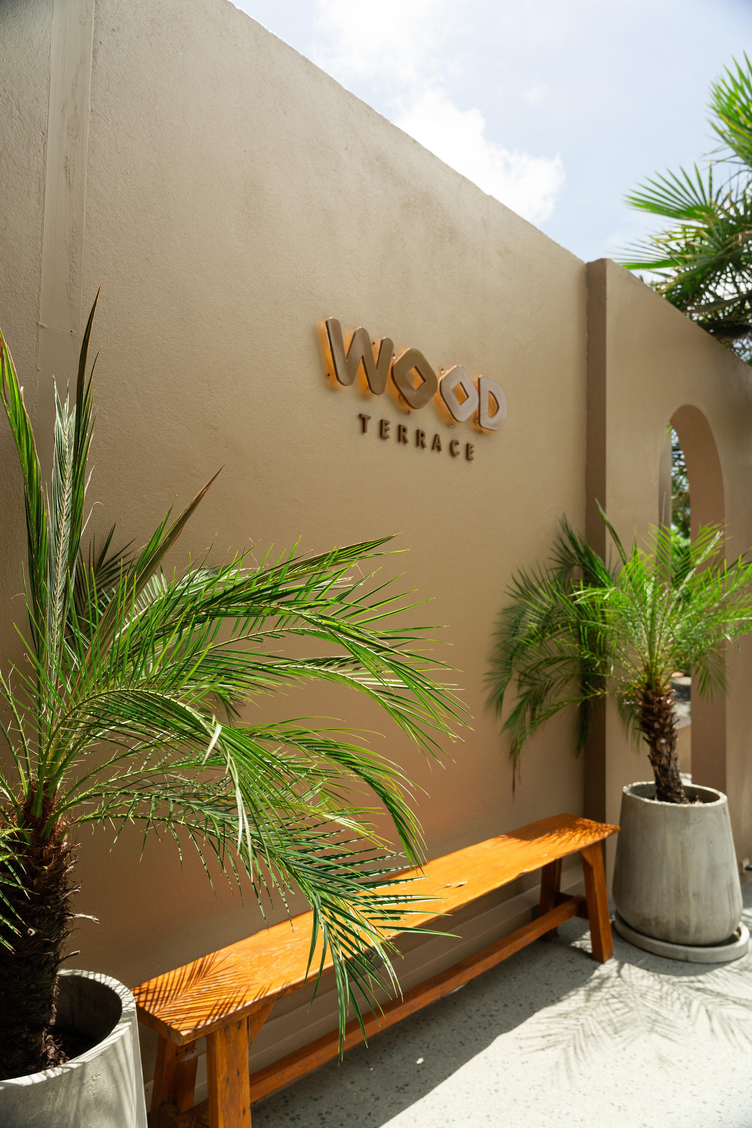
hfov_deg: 53.1
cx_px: 376
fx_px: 752
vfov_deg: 73.7
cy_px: 564
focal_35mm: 24
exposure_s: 1/640
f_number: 4.5
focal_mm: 24
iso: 400
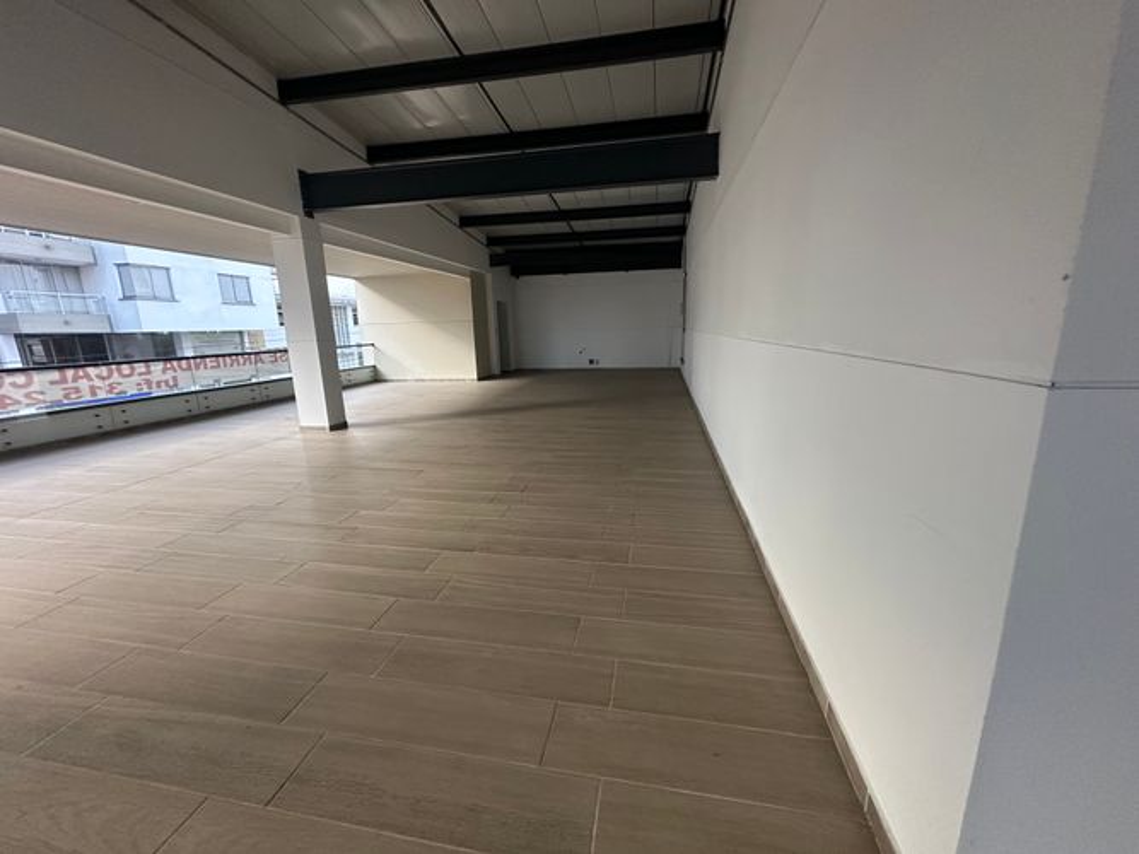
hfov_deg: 102.1
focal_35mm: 14
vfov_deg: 85.7
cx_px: 570
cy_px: 427
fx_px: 461
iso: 320
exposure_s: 1/75
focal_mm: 2.22
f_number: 2.2
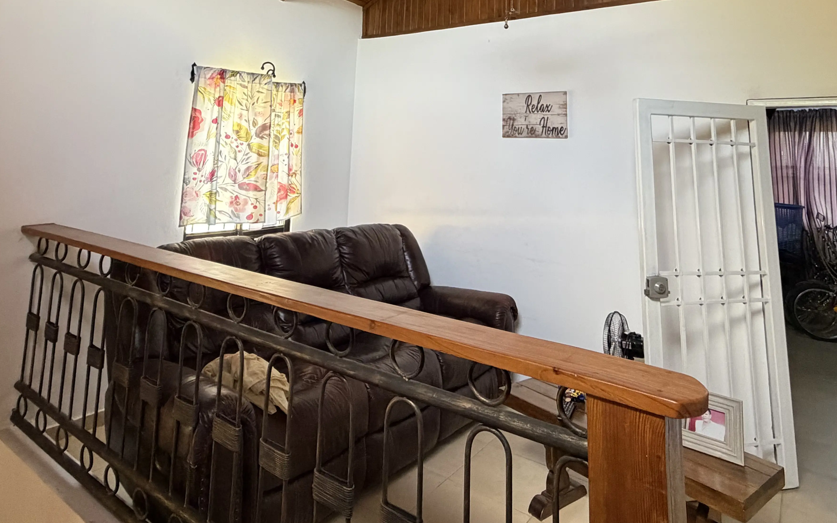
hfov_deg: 74.7
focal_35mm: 24
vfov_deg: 46.7
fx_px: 547
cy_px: 66
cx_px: 394
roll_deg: -1.5
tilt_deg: +8.9
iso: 400
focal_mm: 2.22
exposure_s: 1/60
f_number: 2.2
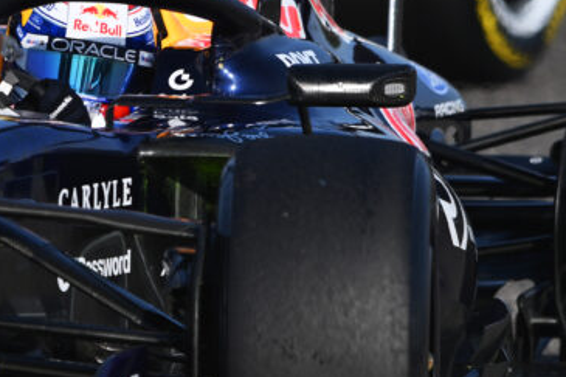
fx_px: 26479
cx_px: 107
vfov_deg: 0.8
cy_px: 34
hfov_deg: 1.2
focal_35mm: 1685
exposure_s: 1/2500
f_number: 2.8
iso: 64
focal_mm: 400
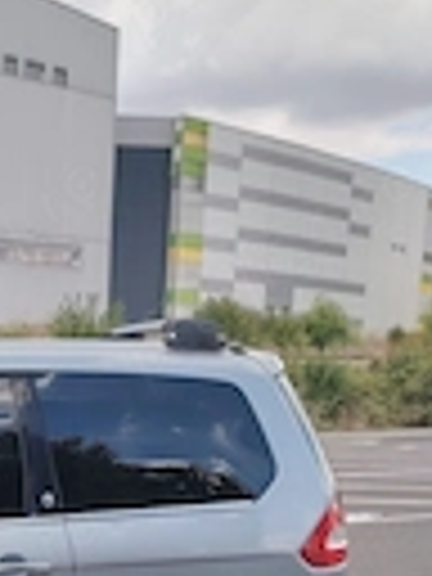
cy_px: 688
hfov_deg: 17.7
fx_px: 1248
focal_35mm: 75
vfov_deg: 23.7
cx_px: -202
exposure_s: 1/470
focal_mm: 5.25
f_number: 1.75
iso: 100
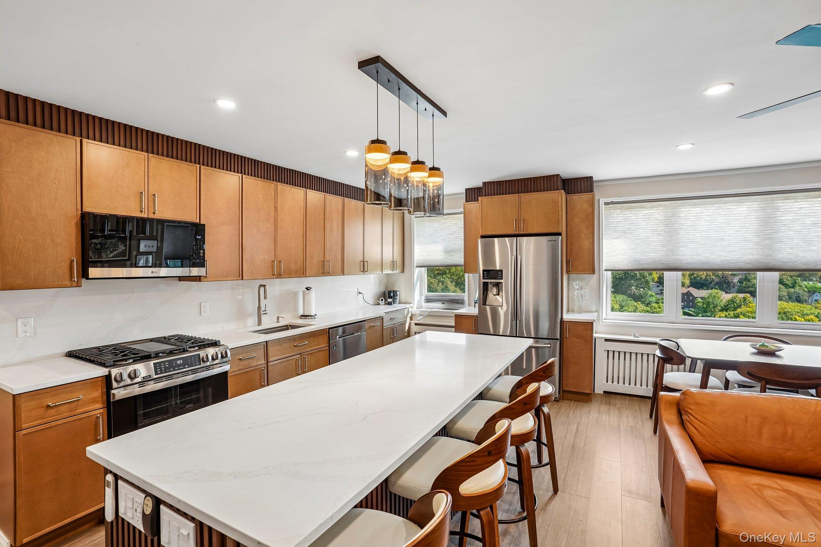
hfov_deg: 96.7
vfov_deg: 73.7
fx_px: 365
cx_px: 410
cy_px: 274
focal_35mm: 16
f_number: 8
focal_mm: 16
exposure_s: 1/30
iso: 400
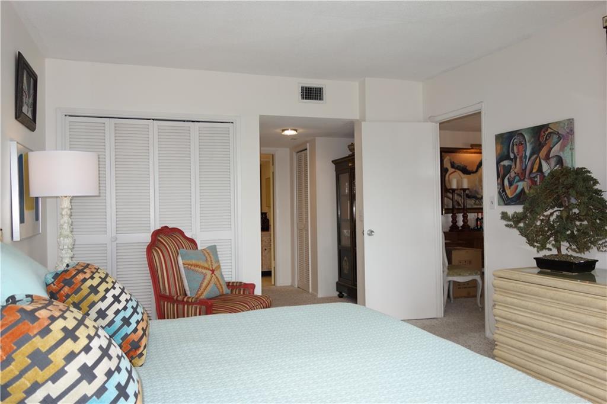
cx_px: 304
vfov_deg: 46.4
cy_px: 202
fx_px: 472
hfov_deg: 65.5
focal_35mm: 28
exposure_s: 1/100
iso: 125
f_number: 2.8
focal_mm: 10.4
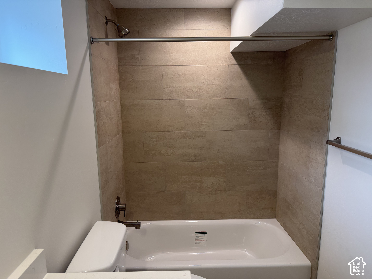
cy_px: 140
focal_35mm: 24
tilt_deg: -10.1
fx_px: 258
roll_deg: +0.9
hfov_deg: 71.6
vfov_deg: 56.8
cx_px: 186
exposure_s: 1/120
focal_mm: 6.76
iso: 80
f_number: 1.78
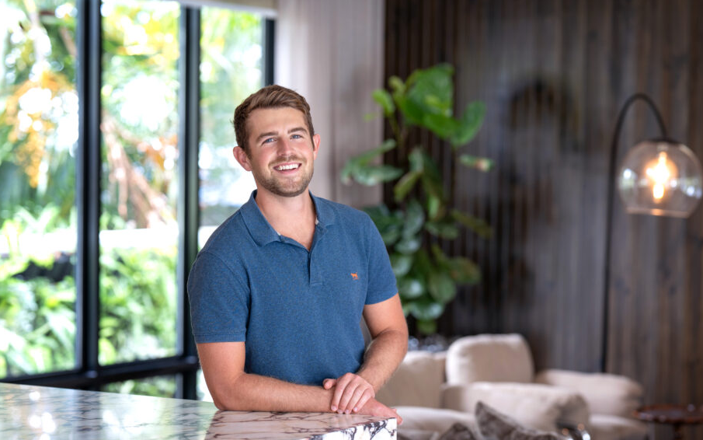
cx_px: 383
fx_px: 1878
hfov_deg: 21.2
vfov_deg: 13.3
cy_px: 264
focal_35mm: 98
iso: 200
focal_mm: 85
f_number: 2.5
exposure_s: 1/100
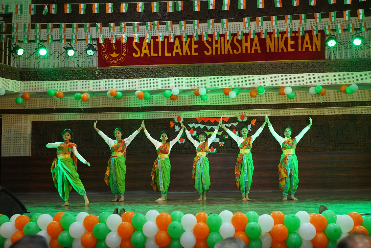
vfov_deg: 33.4
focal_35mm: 40
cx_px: 186
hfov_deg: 48.5
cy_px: 124
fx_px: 412
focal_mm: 40
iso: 1000
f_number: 4.5
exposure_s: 1/100
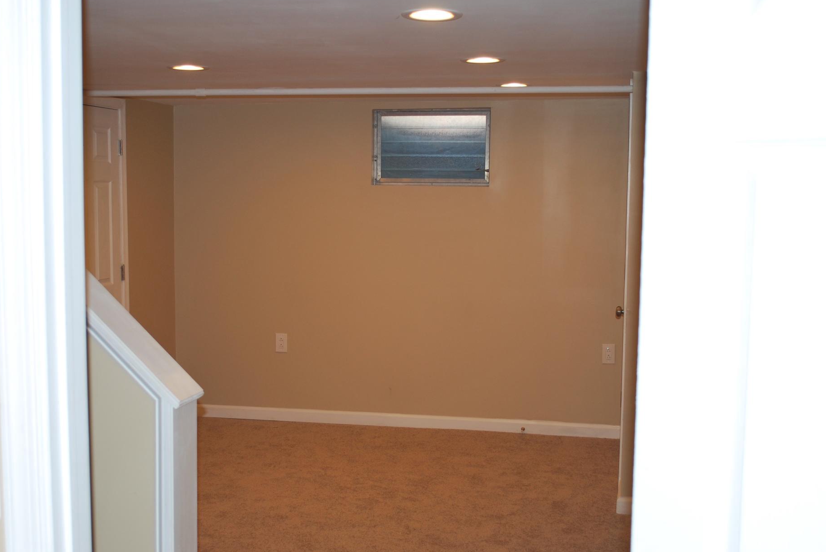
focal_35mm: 47
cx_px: 378
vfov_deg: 28.7
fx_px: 1079
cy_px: 302
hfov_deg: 41.8
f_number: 4.5
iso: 200
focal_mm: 28
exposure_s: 1/60
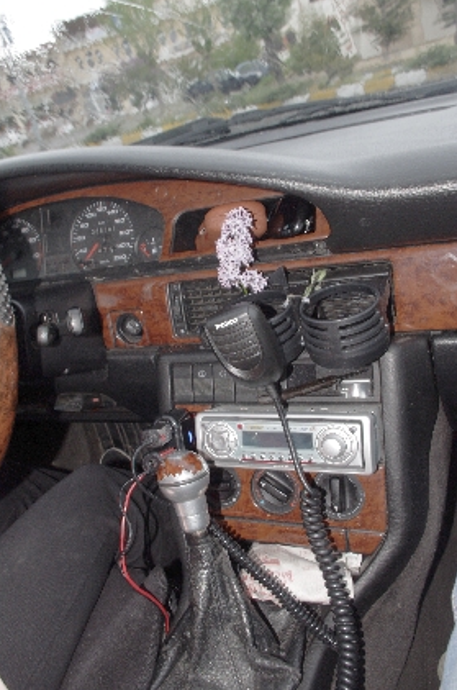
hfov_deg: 44.8
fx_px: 554
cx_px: 231
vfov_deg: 63.8
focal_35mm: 29
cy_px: 349
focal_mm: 18
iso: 500
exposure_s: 1/15
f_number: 7.1
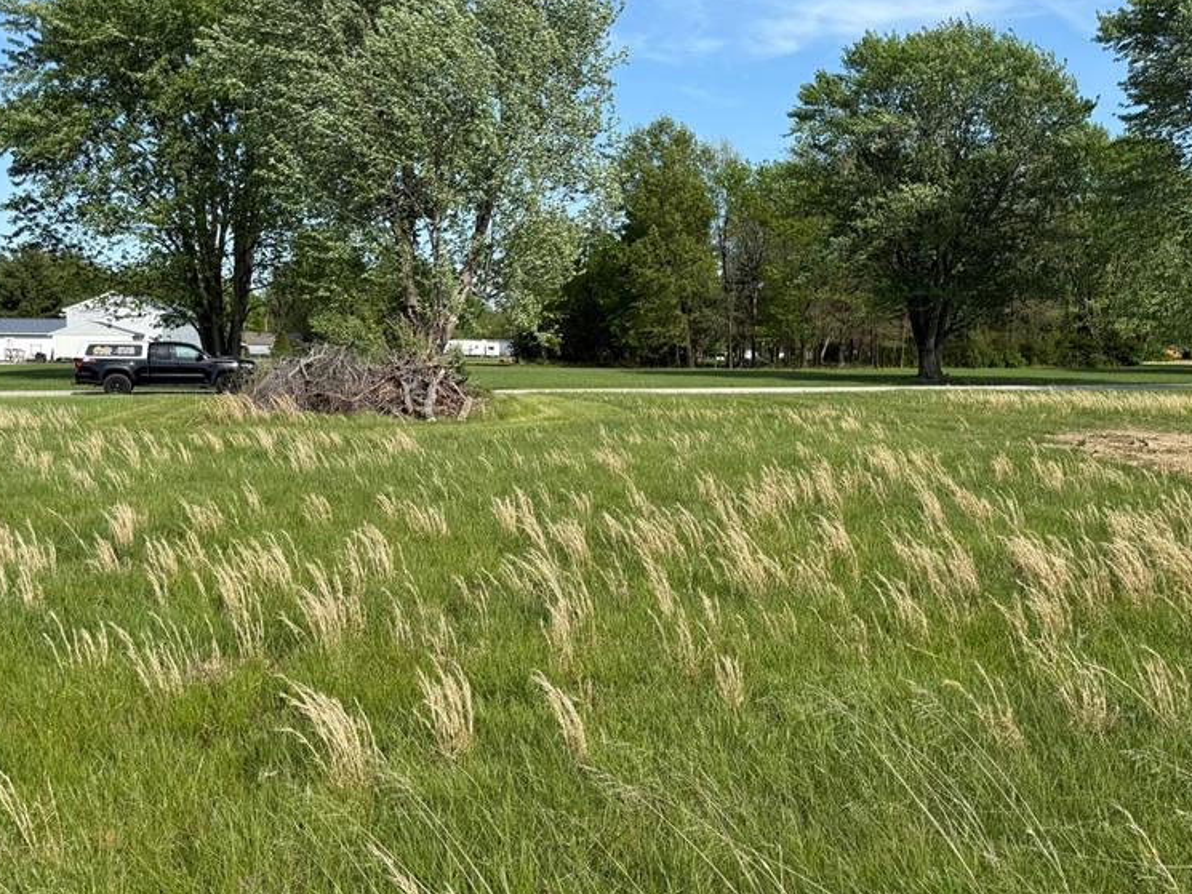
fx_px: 1137
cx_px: 698
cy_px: 467
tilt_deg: -5.8
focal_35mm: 33
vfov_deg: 42.9
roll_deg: -0.8
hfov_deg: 55.1
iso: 80
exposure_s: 1/2703
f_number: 1.78
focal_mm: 6.76
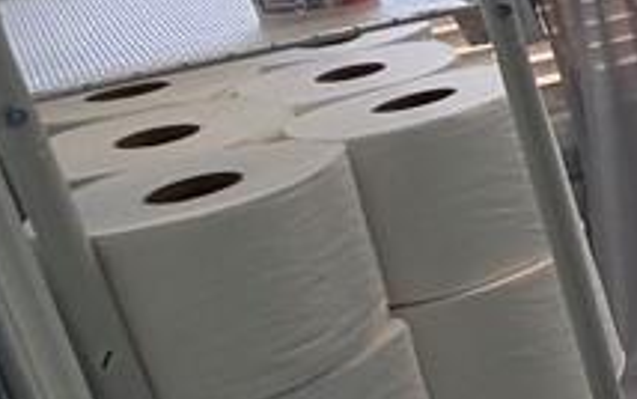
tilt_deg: -13.8
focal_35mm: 71
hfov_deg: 16.4
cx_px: 1438
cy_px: -6
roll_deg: +5.1
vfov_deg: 17.9
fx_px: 1233
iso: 64
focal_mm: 2.22
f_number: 2.2
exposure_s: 1/120
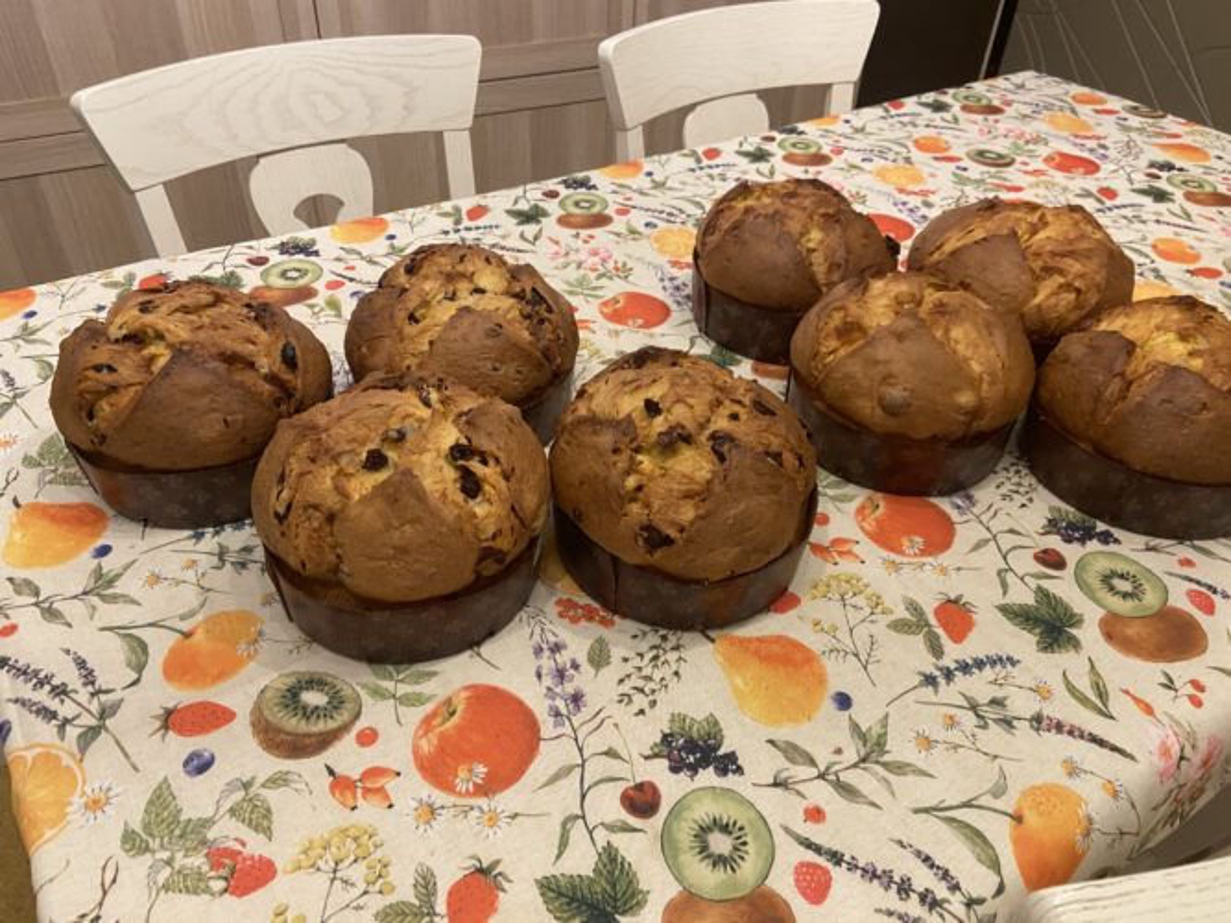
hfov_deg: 67.3
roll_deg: -2.1
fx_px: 924
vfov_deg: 53.0
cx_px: 616
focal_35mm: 26
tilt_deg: -40.3
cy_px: 462
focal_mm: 4.25
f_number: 1.8
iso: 200
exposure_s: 1/50
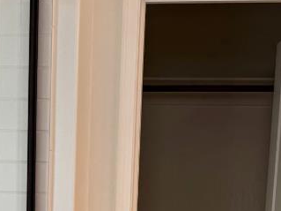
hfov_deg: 17.4
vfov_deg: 11.8
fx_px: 917
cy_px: 407
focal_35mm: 113
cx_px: 107
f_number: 1.78
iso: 50
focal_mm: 6.76
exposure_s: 1/135
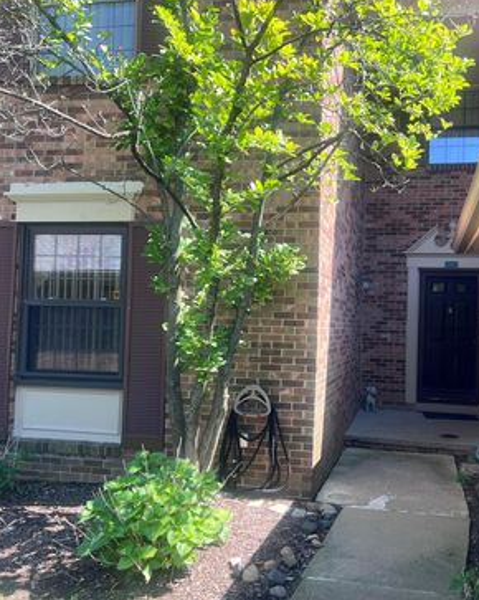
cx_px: 320
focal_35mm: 35
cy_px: 302
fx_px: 621
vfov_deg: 51.6
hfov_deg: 41.6
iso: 50
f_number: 1.5
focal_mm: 5.7
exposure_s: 1/452
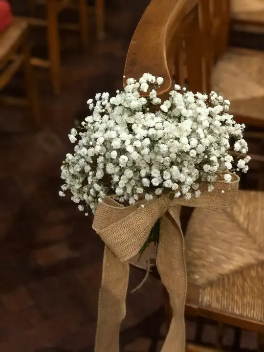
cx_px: 132
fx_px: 529
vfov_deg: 36.8
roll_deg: -1.3
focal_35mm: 52
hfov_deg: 28.0
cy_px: 176
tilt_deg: -39.2
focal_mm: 6
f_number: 2.4
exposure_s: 1/9
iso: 160
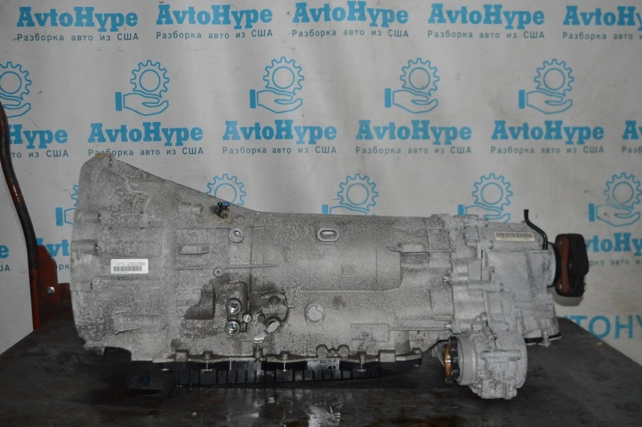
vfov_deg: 31.8
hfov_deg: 46.4
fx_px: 748
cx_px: 321
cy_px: 214
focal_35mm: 42
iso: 2200
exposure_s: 1/60
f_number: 4.2
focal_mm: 28
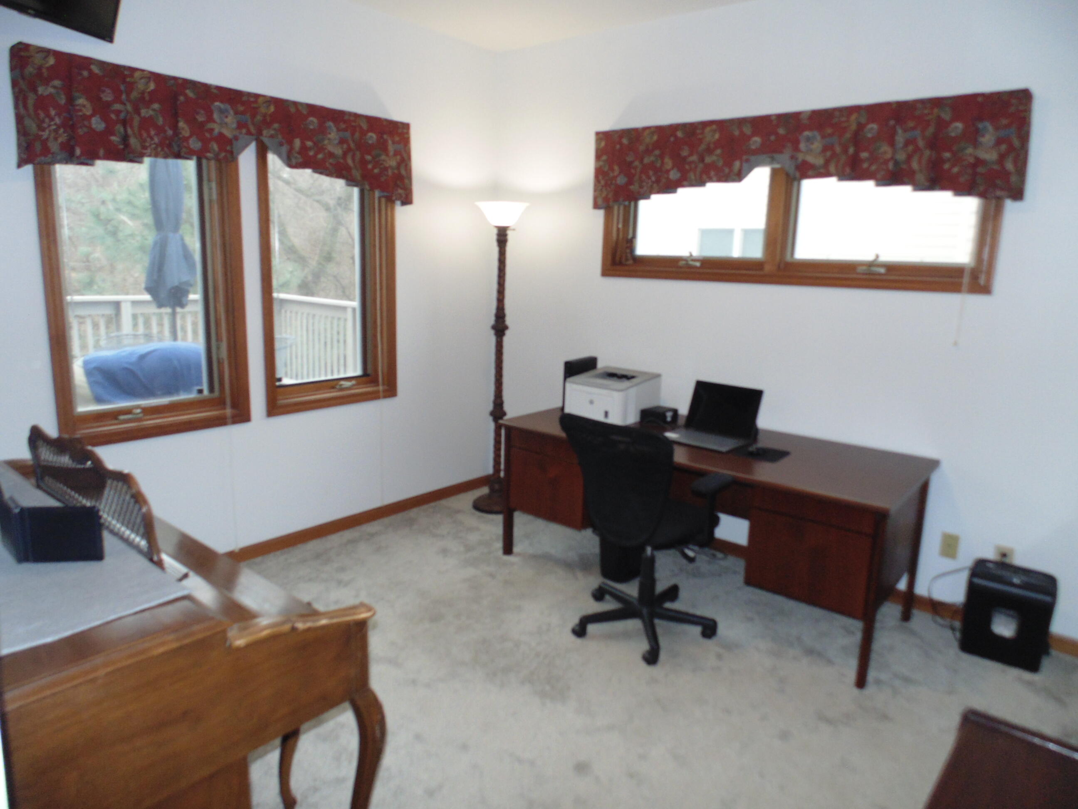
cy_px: 404
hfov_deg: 76.4
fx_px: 685
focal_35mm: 22
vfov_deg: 61.1
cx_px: 539
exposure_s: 1/30
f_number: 3.1
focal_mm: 4
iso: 200
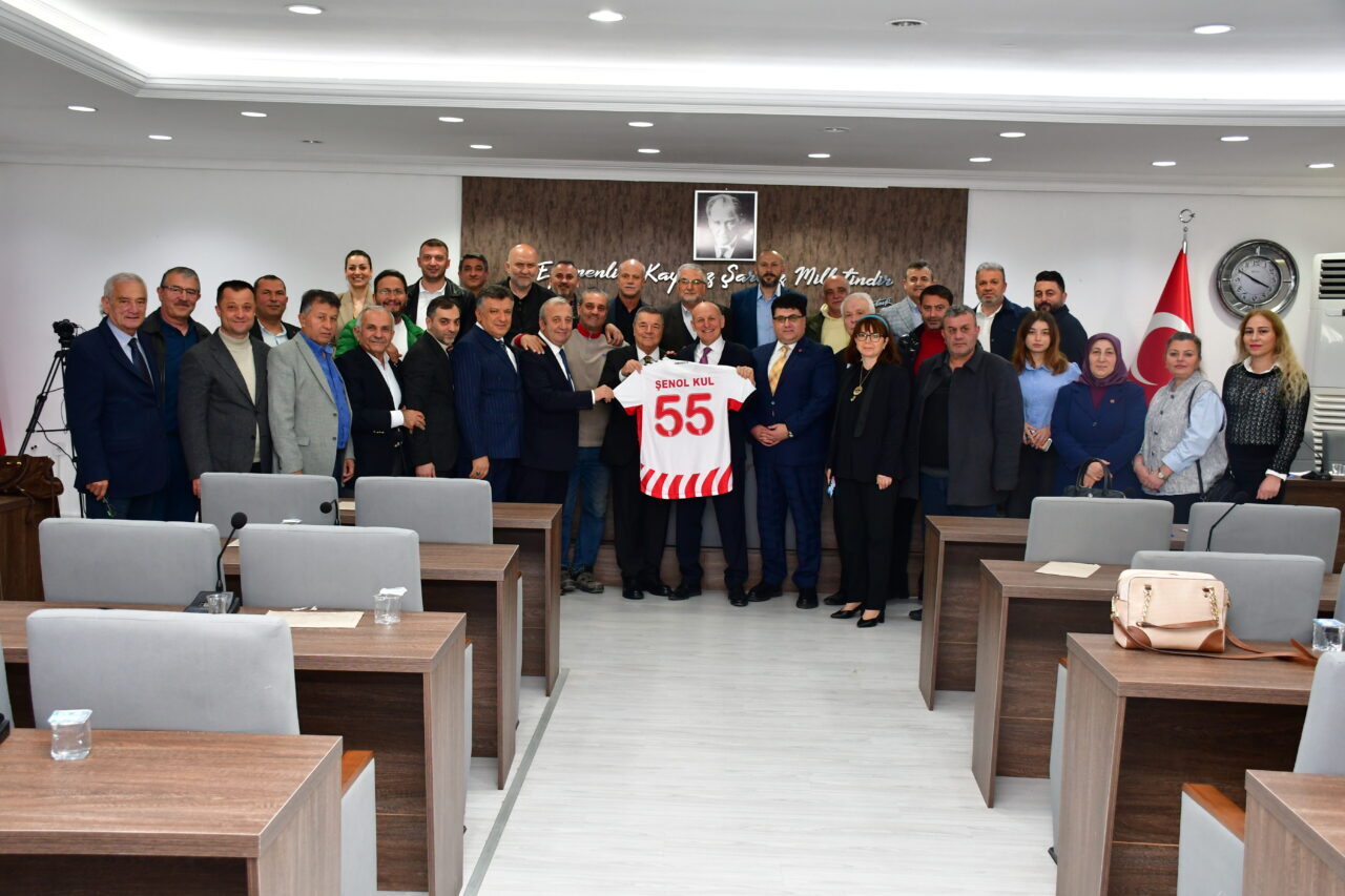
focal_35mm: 36
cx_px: 672
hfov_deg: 53.1
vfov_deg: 36.9
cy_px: 448
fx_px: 1345
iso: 1250
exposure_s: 1/60
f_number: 5.6
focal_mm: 24
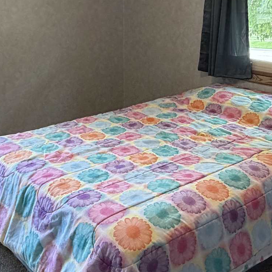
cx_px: 148
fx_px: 453
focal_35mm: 51
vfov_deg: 32.9
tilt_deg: -11.3
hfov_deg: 33.4
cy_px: 77
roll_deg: +0.2
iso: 250
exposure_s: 1/60
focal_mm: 2.22
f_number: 2.2
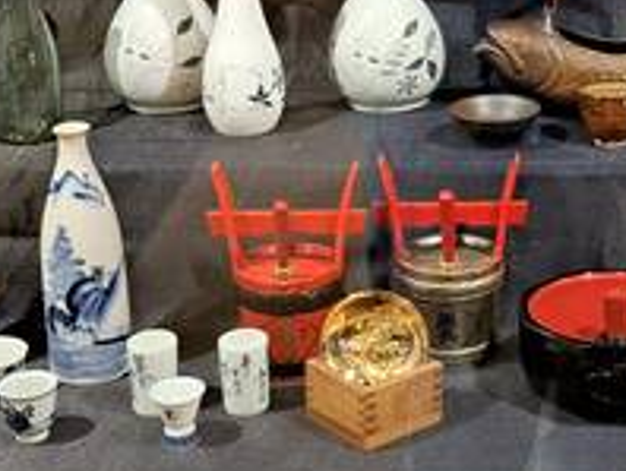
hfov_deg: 18.8
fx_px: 1865
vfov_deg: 14.3
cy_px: 107
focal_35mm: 103
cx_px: 544
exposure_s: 1/33
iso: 400
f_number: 1.8
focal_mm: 5.23
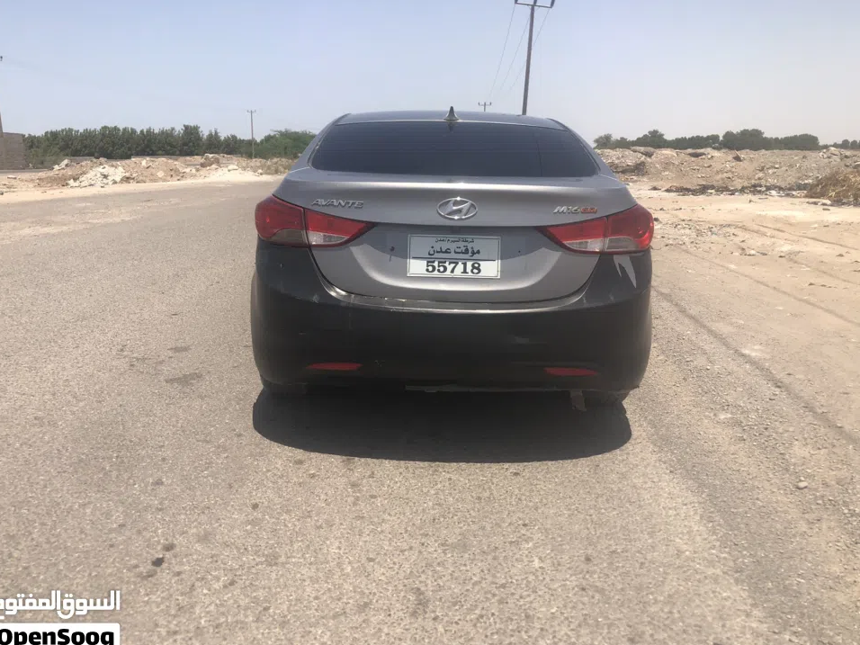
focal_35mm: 30
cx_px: 428
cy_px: 331
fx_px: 745
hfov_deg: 60.0
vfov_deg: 46.8
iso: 20
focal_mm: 3.99
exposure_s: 1/2404
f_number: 1.8
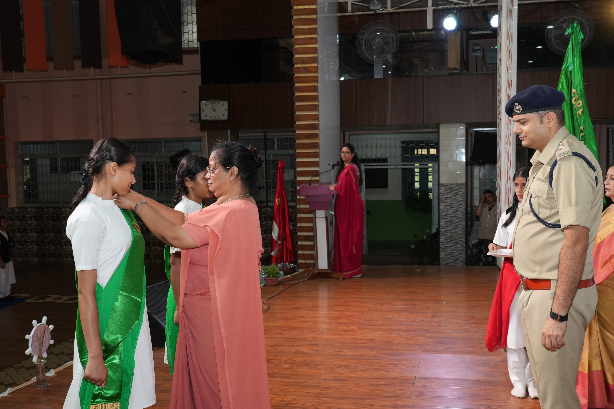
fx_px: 682
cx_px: 321
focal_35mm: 40
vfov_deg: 33.4
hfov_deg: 48.4
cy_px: 221
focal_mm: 35
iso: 1250
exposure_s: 1/160
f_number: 6.3
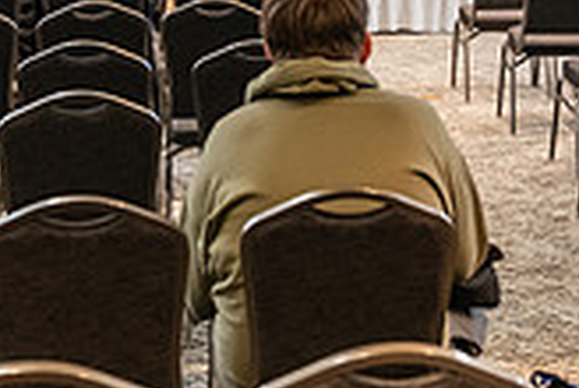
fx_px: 1821
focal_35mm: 113
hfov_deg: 18.1
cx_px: 332
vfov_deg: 12.1
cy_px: 26
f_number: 3.2
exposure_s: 1/200
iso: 2000
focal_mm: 32
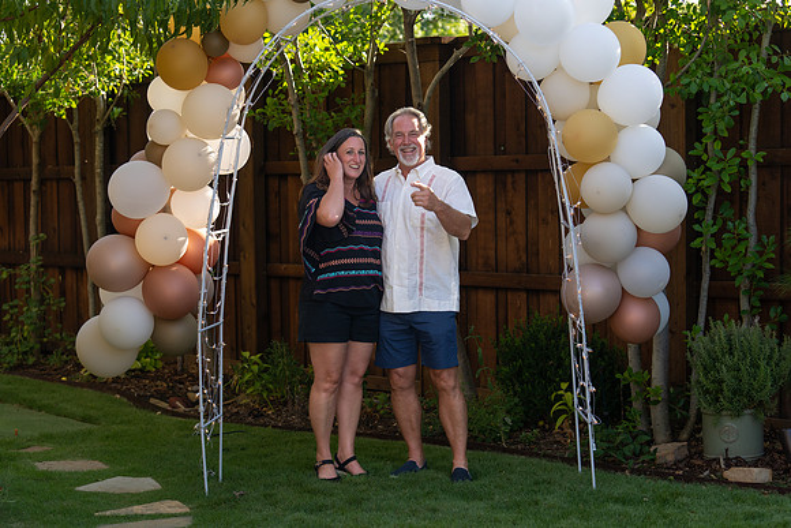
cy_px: 264
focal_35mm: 70
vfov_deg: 19.5
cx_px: 396
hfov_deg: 28.8
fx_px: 1538
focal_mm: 70
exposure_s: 1/320
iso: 100
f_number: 3.5
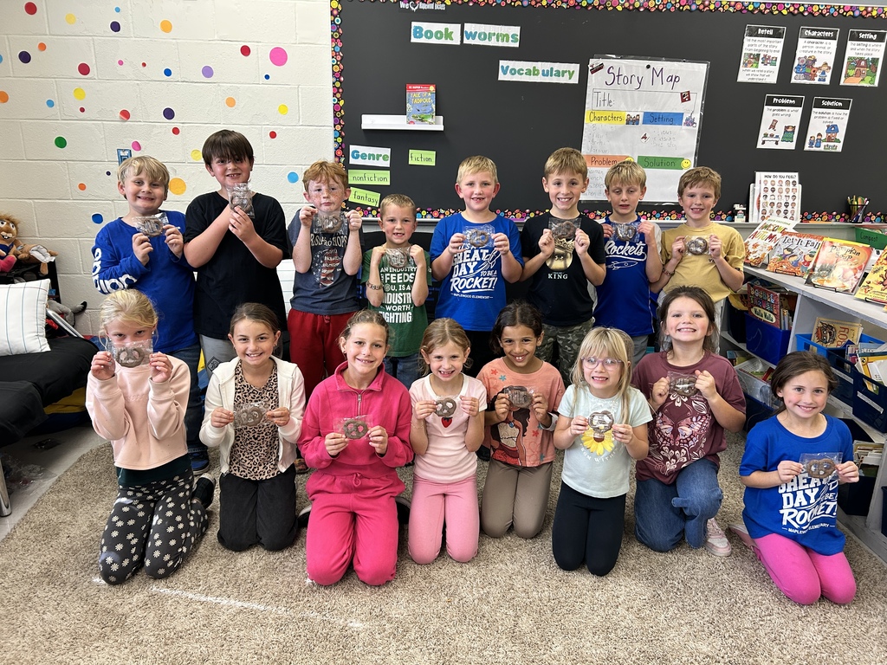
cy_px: 332
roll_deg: -0.6
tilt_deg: -17.1
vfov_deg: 53.1
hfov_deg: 67.3
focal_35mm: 26
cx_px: 444
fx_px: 666
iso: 125
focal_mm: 5.7
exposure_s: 1/120
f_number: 1.5
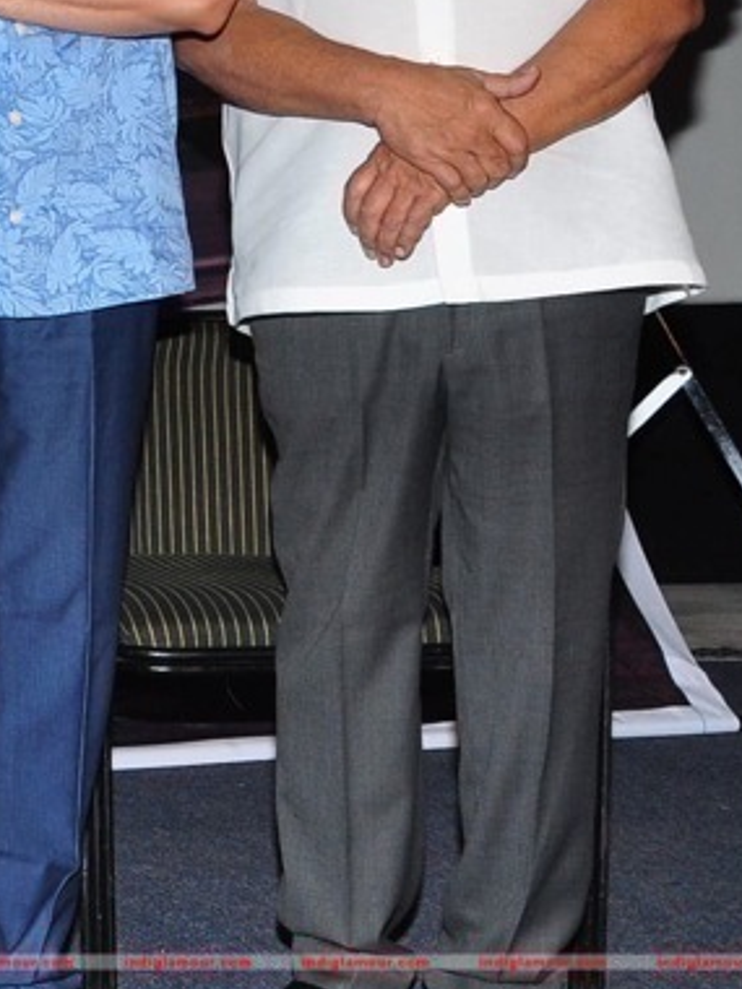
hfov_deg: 13.5
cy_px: 210
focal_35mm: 96
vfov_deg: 20.3
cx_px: -703
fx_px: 2730
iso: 500
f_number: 8
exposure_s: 1/125
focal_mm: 21
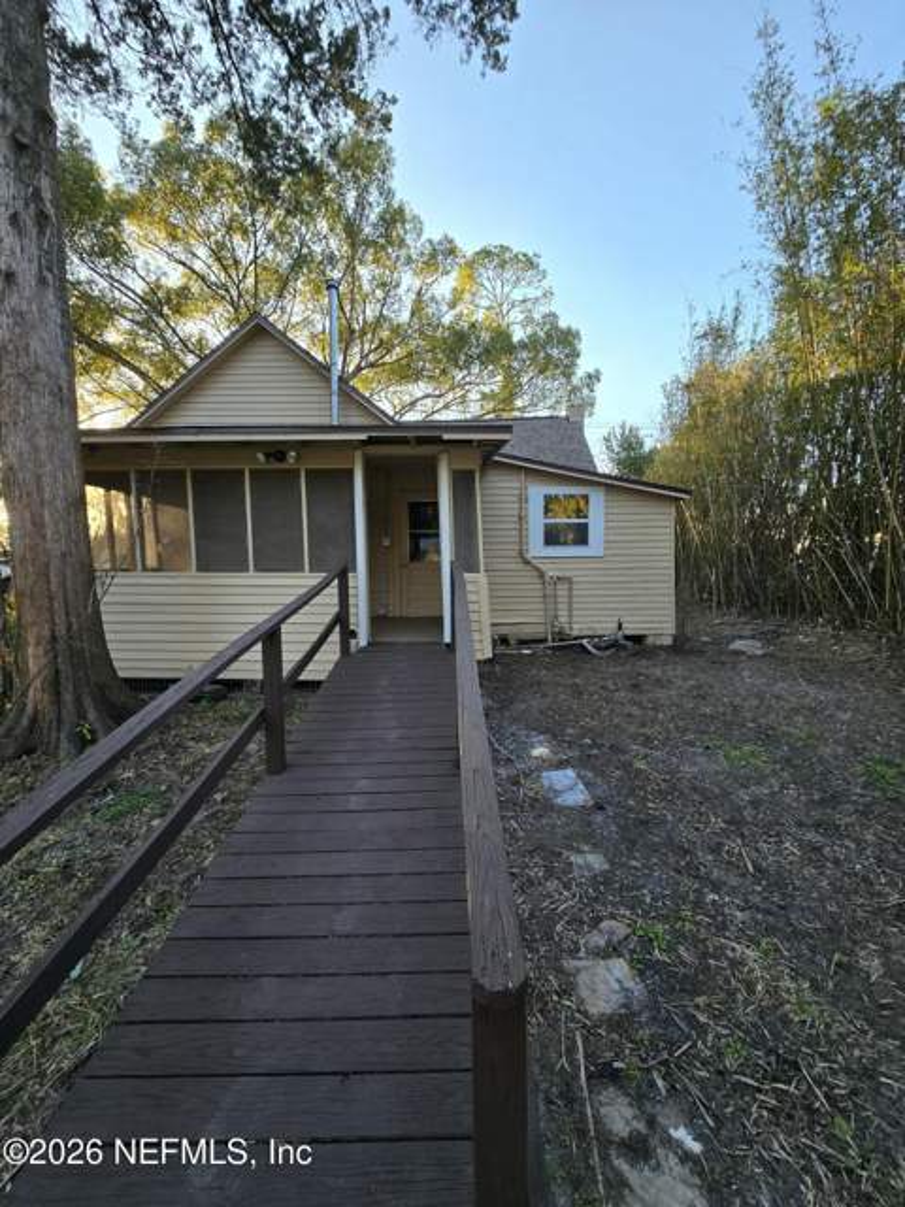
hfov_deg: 89.9
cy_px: 604
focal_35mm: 13
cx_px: 452
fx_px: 453
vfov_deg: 106.2
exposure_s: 1/211
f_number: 2.2
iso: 50
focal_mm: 2.2
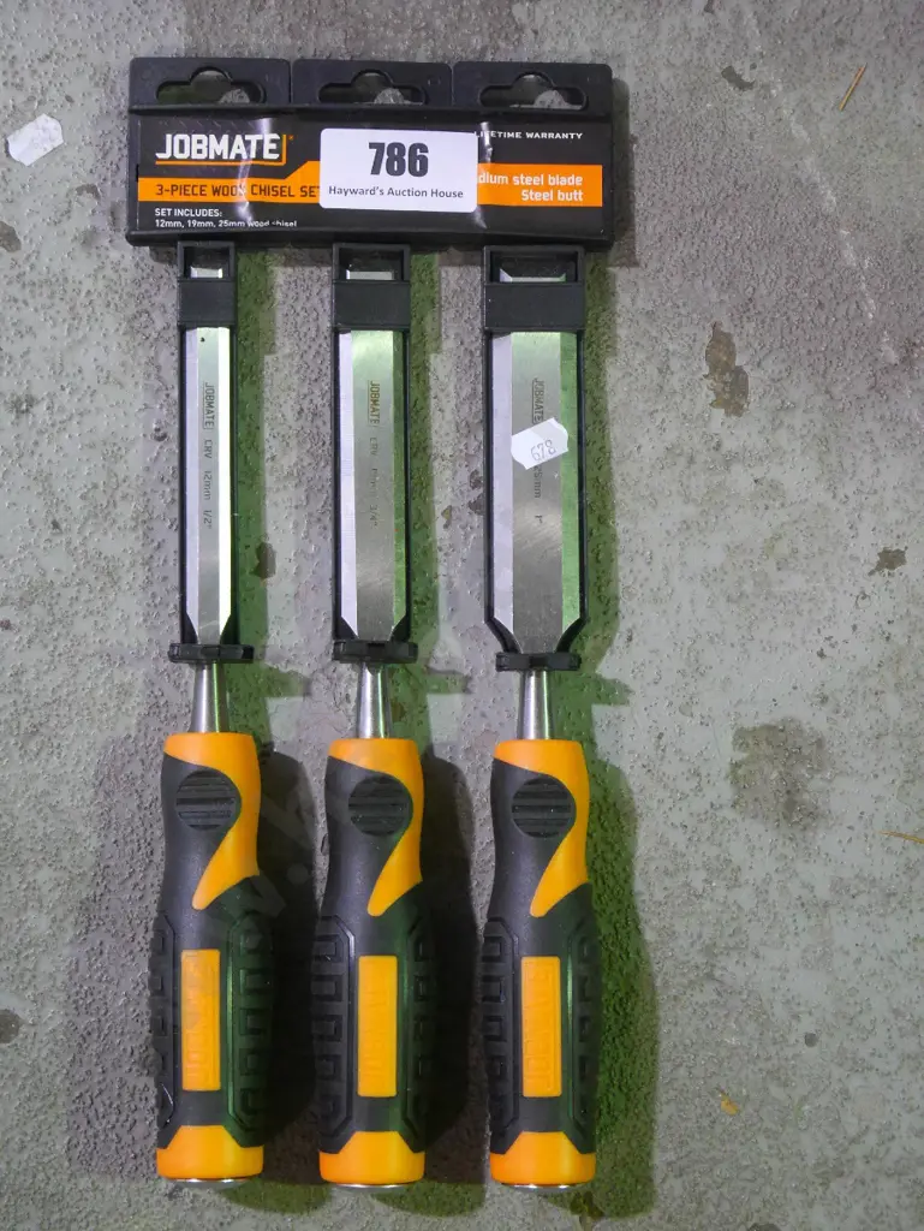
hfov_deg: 22.9
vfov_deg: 30.3
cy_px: 616
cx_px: 462
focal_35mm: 64
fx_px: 2276
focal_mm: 32
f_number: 5.6
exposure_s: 1/40
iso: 3200
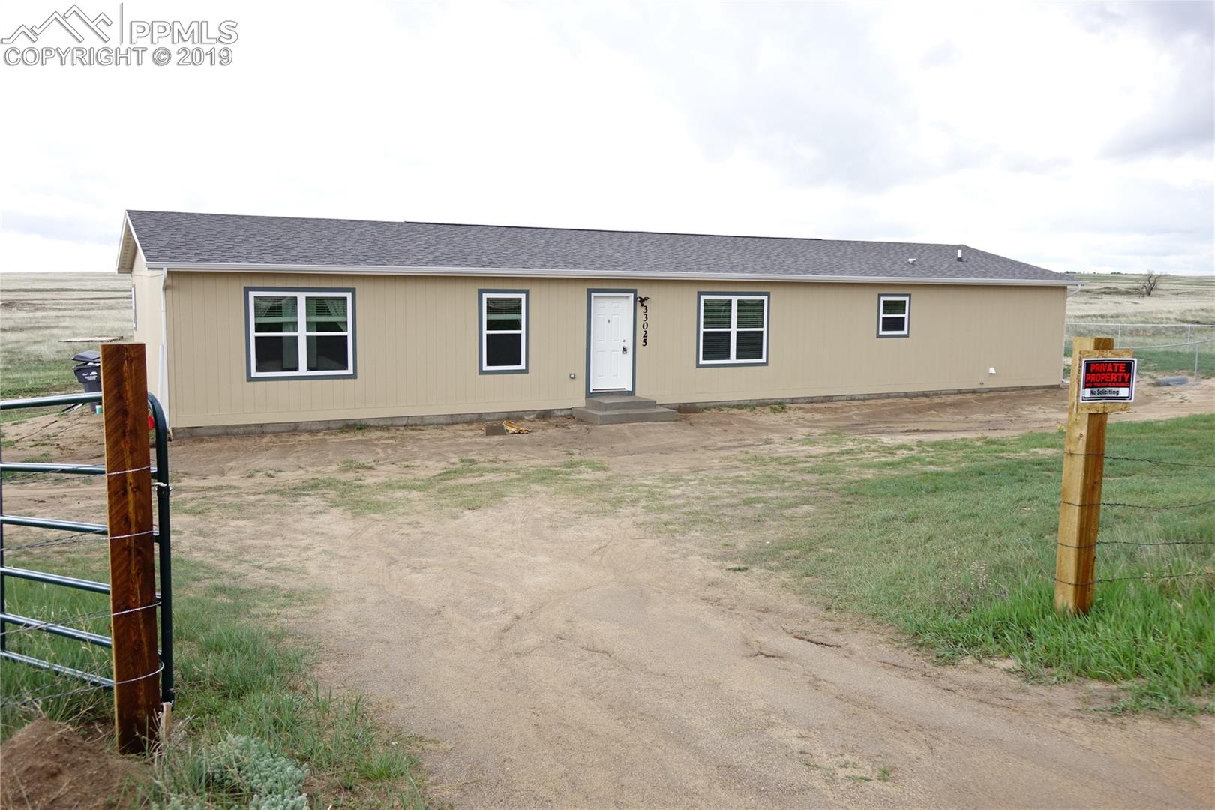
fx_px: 1012
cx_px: 608
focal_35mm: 30
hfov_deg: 61.9
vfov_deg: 43.6
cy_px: 405
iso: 125
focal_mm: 10.91
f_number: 2.8
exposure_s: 1/50
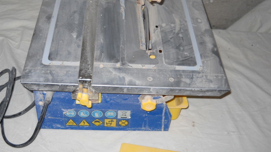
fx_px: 374
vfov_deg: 23.0
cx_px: 118
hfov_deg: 39.8
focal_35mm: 52
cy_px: 66
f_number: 3.1
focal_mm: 6.72
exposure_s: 1/30
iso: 64
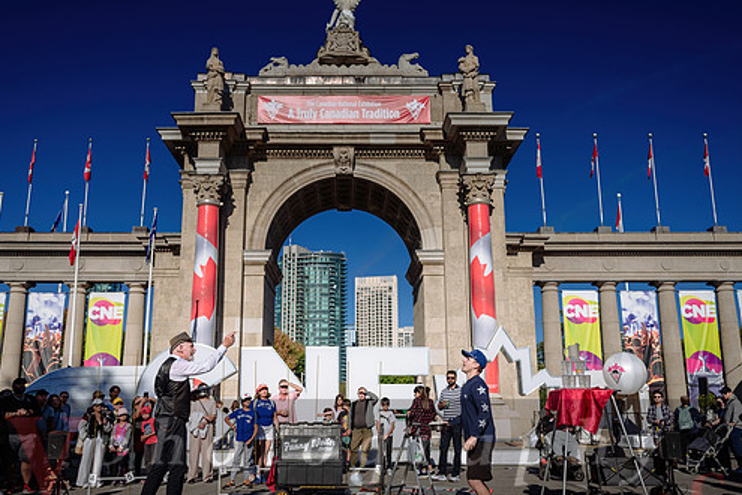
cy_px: 253
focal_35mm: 34
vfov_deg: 38.9
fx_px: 701
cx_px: 357
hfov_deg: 55.8
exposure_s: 1/800
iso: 64
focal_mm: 28
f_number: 3.5
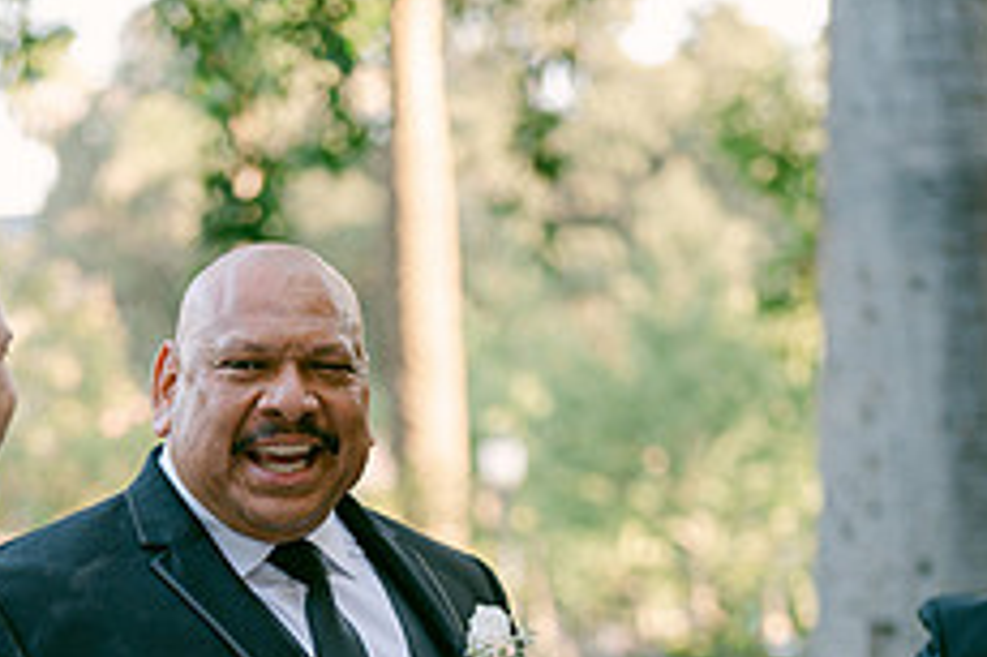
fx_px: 3452
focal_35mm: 126
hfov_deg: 16.2
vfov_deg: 10.7
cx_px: 296
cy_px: 751
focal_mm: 50
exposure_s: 1/160
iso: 100
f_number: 1.8
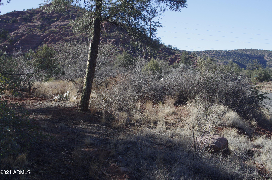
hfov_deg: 46.5
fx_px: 317
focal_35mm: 42
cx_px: 136
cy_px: 90
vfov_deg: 31.8
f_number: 6.3
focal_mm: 28
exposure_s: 1/400
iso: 640
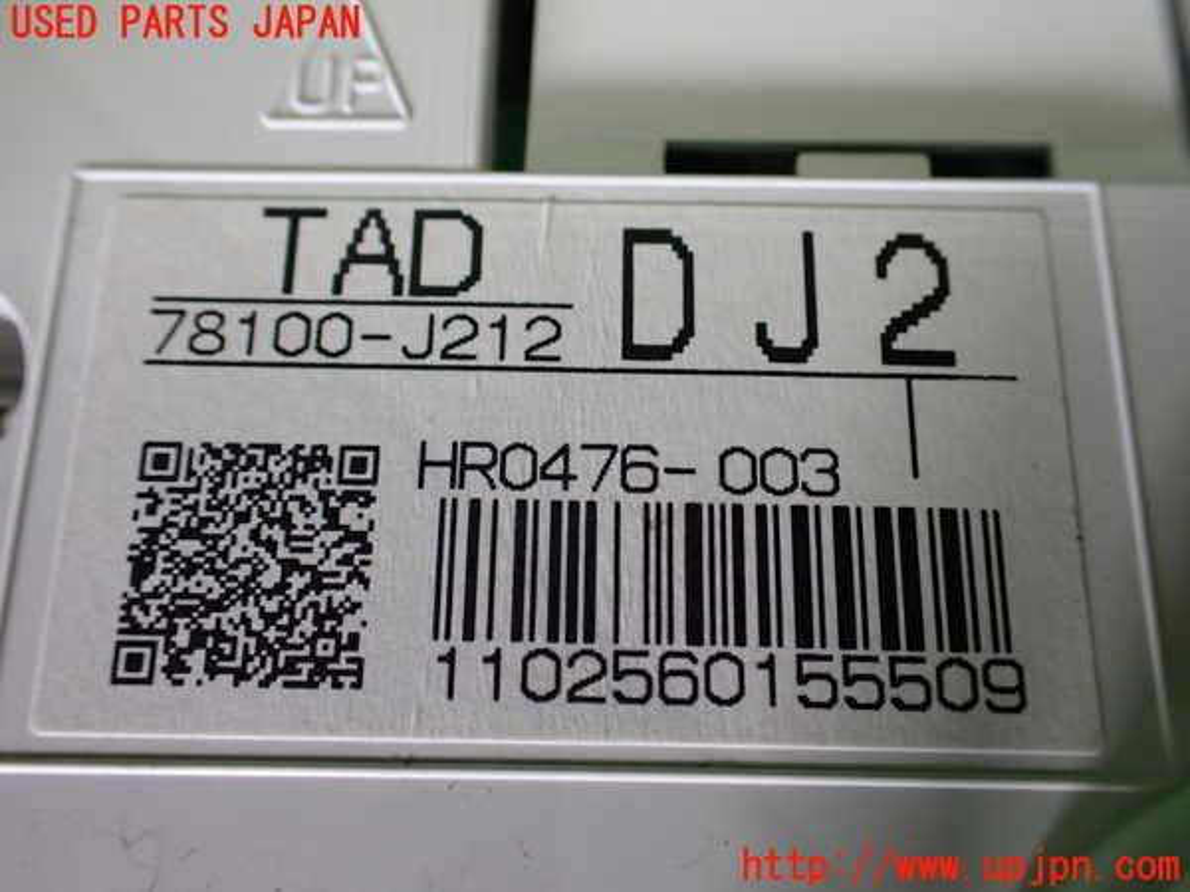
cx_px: 595
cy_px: 446
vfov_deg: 46.8
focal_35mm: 30
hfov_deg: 60.0
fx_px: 1031
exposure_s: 1/125
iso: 320
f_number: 2.3
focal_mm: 5.4
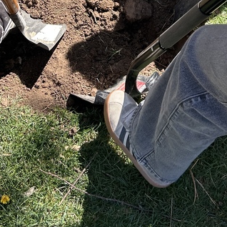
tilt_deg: -46.3
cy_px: -18
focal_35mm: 74
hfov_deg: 23.3
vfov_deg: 22.2
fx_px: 549
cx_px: 139
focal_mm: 5.7
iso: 50
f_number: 1.5
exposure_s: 1/924
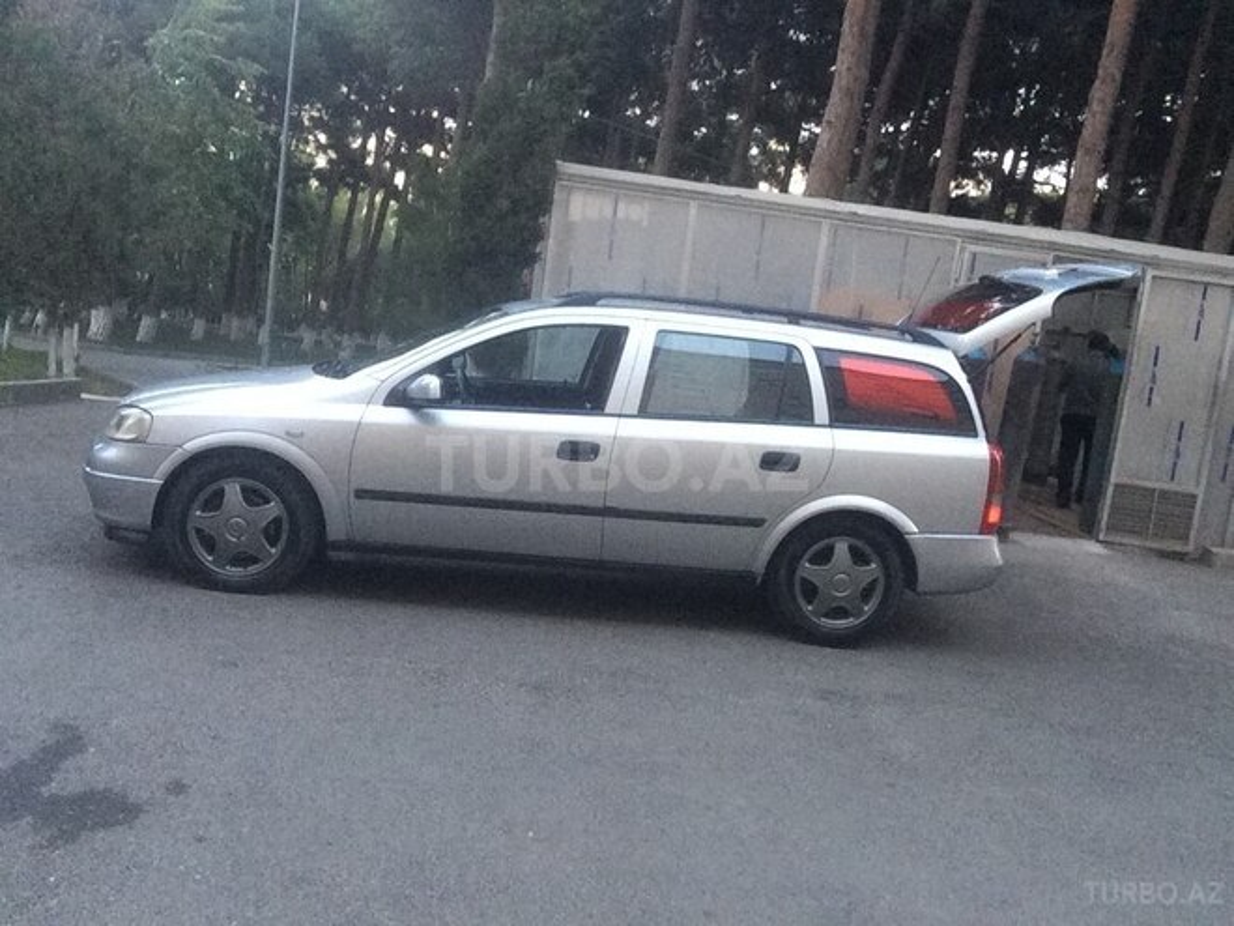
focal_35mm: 31
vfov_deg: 45.4
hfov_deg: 58.4
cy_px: 463
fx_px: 1105
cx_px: 617
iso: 320
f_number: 2.4
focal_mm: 2.15
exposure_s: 1/33
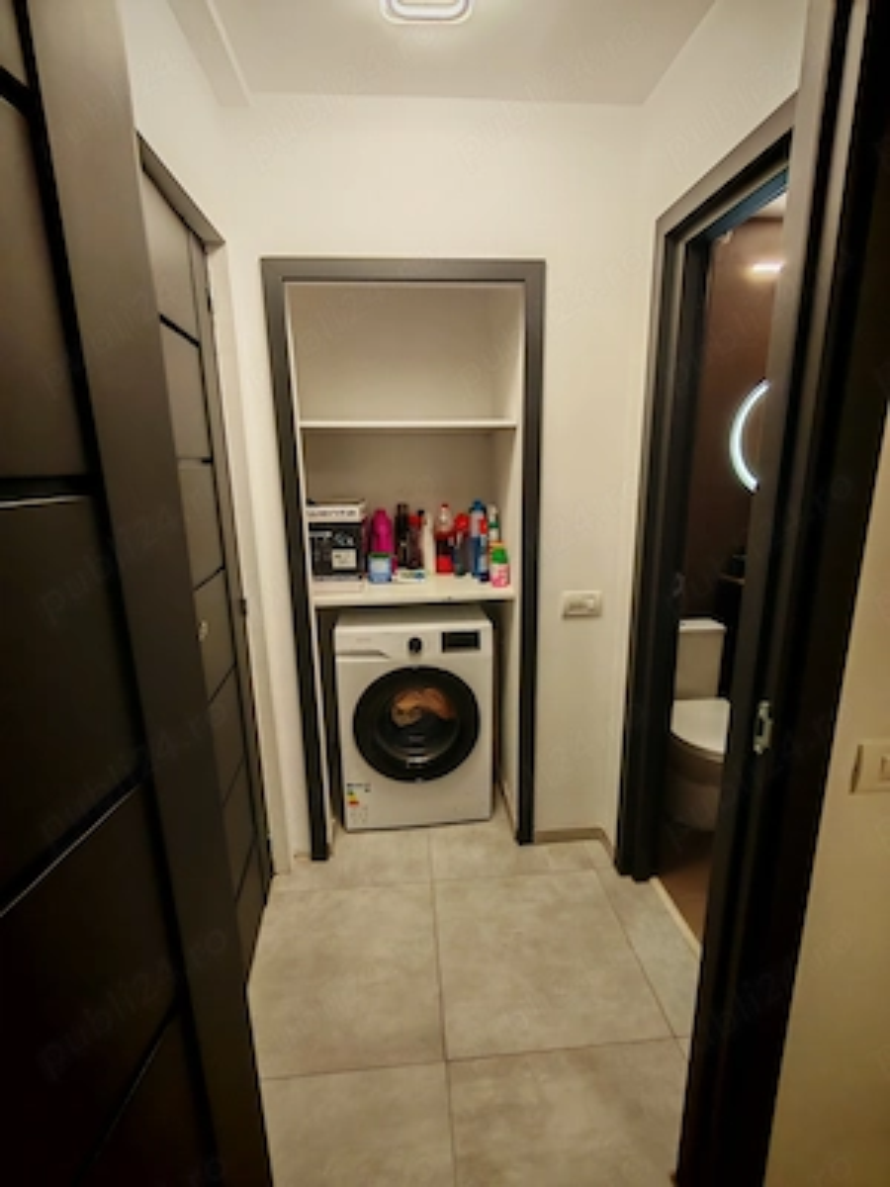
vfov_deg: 94.5
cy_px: 594
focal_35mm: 16
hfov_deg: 78.1
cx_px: 445
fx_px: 548
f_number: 2.2
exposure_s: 1/33
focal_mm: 1.96
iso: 100
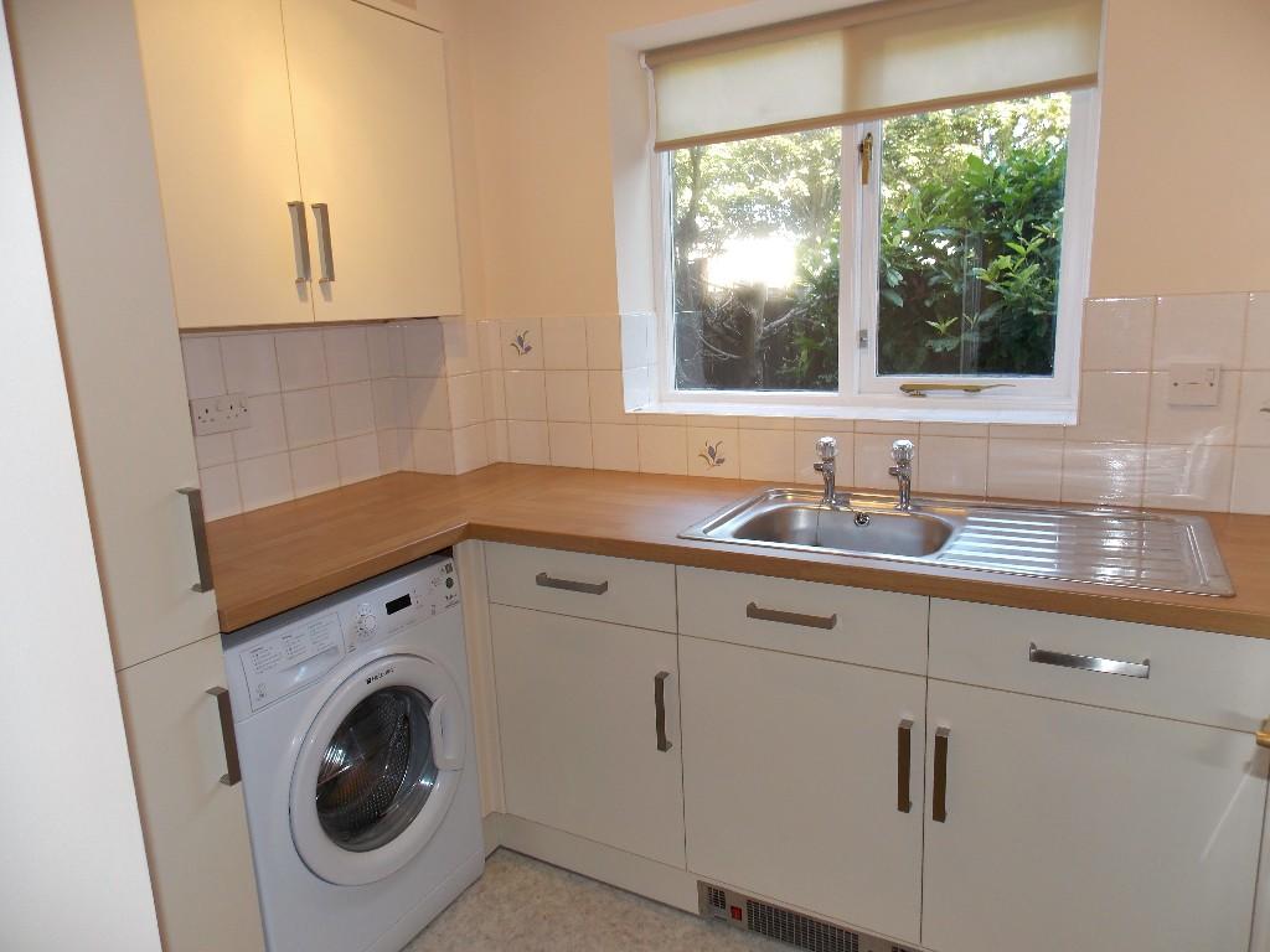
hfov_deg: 73.9
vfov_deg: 58.9
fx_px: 844
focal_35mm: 23
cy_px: 476
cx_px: 635
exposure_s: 1/30
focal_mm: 4
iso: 80
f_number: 3.1
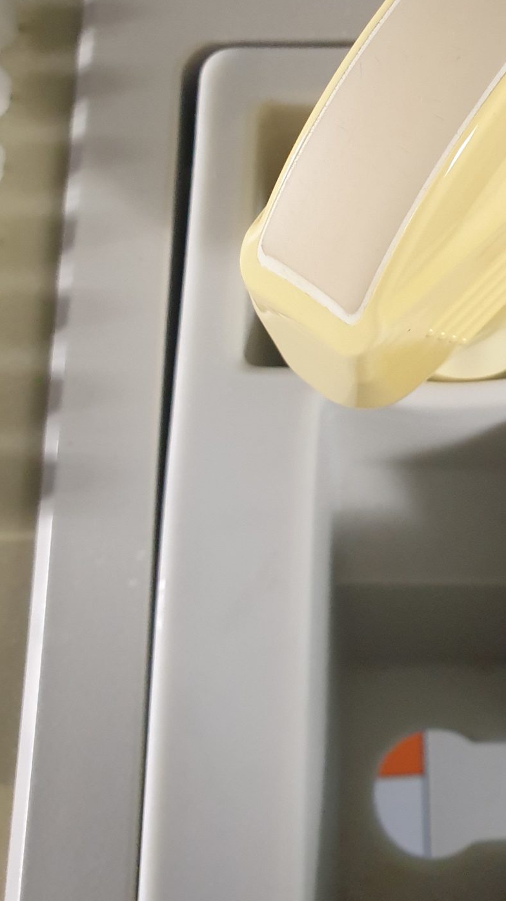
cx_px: 494
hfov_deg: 22.3
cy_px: 148
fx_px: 1241
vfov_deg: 38.0
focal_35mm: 52
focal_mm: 4.3
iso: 250
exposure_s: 1/33
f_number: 2.4
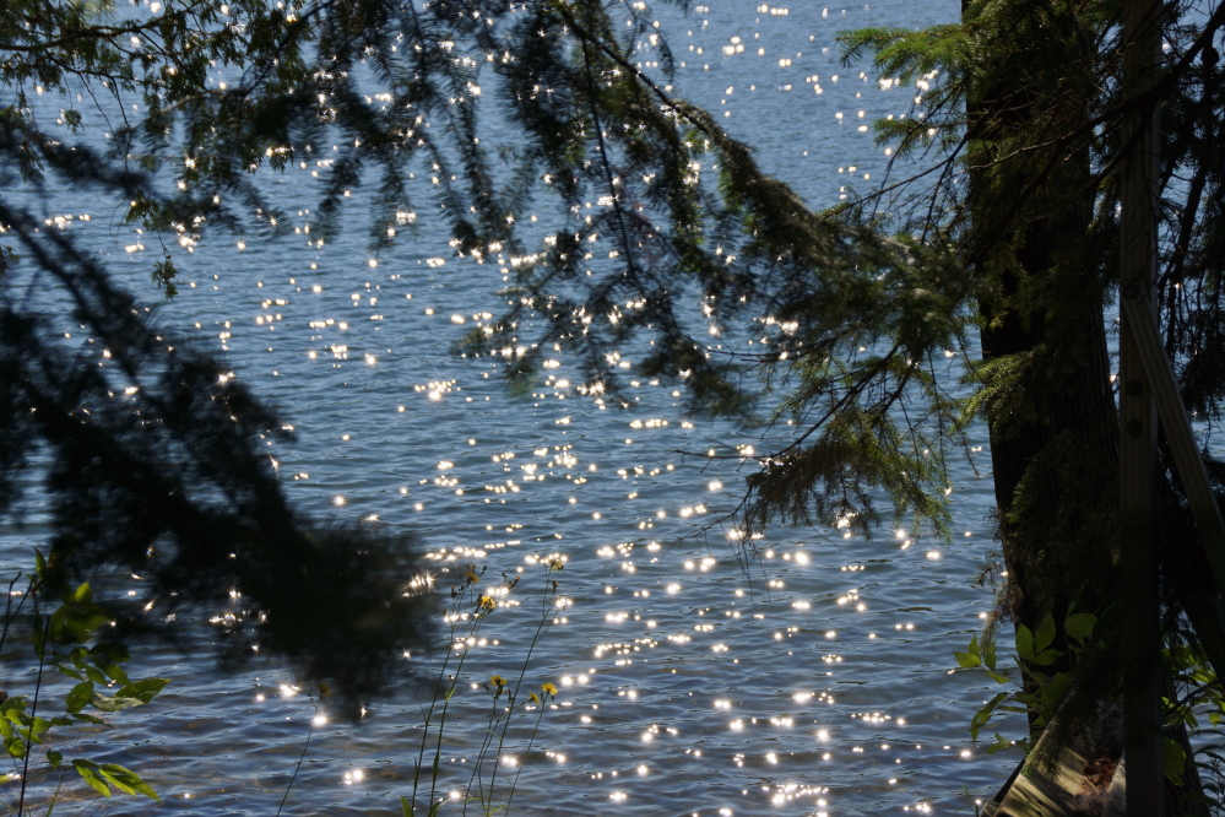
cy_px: 408
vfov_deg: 13.0
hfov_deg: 19.5
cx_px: 612
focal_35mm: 105
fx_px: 3573
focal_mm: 70
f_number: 6.3
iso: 100
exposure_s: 1/200
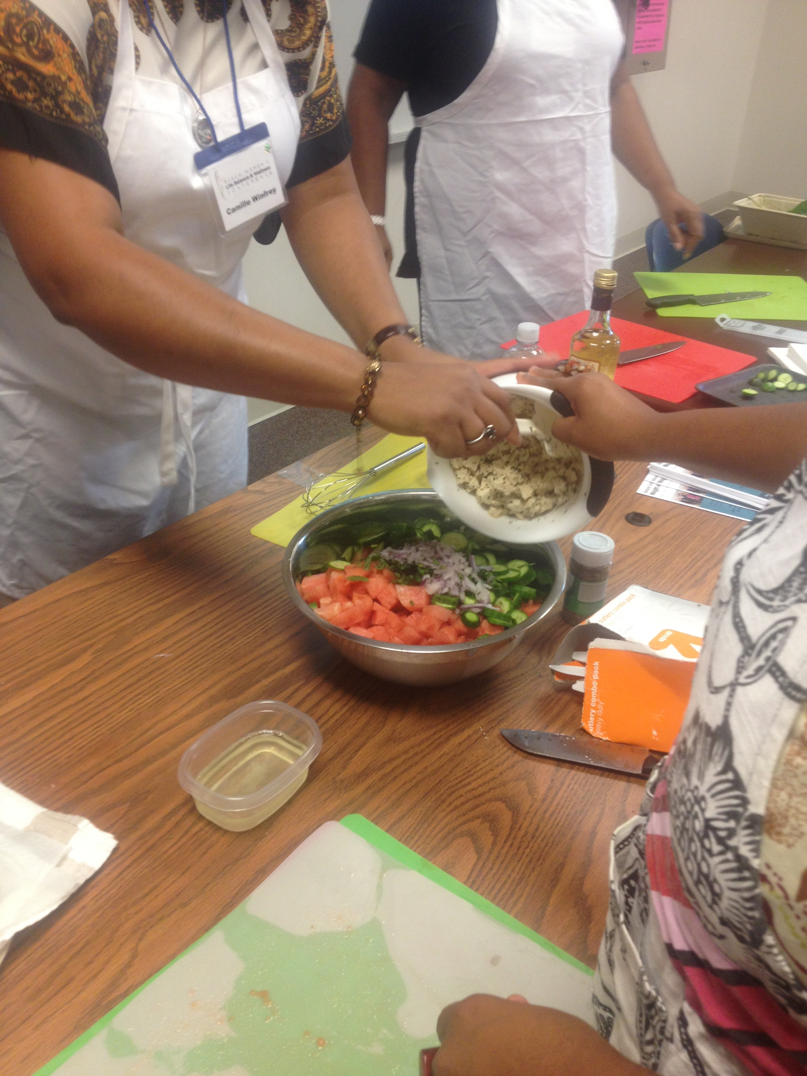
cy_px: 538
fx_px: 1088
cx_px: 404
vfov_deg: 52.6
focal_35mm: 35
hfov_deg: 40.7
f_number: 2.4
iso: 80
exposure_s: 1/20
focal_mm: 4.28
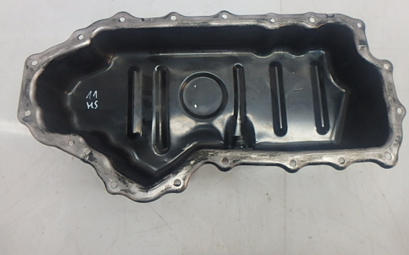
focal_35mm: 23
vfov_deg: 52.8
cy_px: 107
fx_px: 256
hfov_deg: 77.1
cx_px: 207
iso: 250
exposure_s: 1/30
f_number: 3.5
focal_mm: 3.7
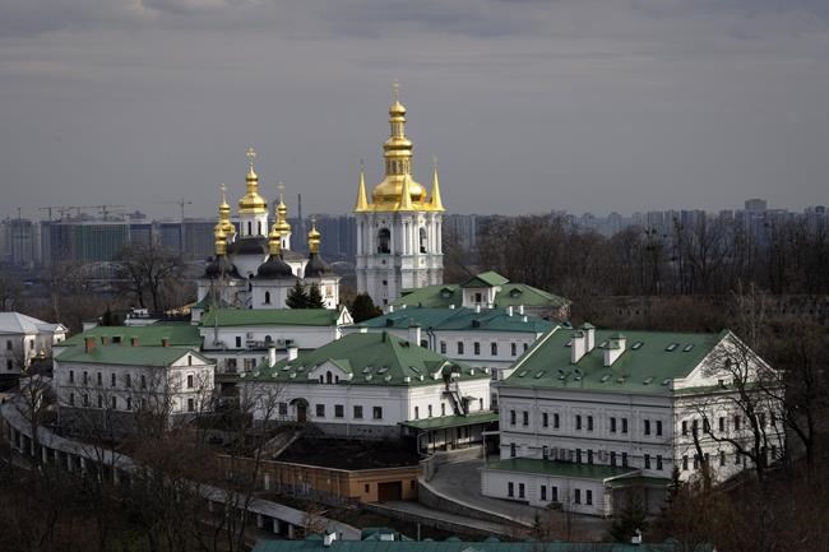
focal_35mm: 103
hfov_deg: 19.8
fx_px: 2371
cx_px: 414
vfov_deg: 13.3
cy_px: 276
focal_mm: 103
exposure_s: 1/800
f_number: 13
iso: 640
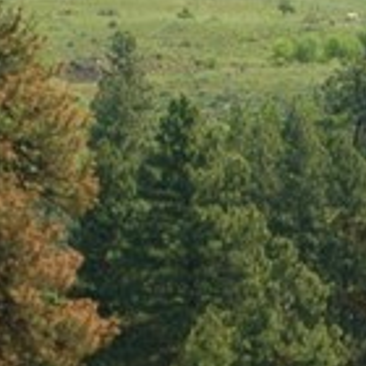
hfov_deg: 6.3
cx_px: 409
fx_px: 3314
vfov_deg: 6.3
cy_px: 222
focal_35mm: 277
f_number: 6.3
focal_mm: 28
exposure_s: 1/160
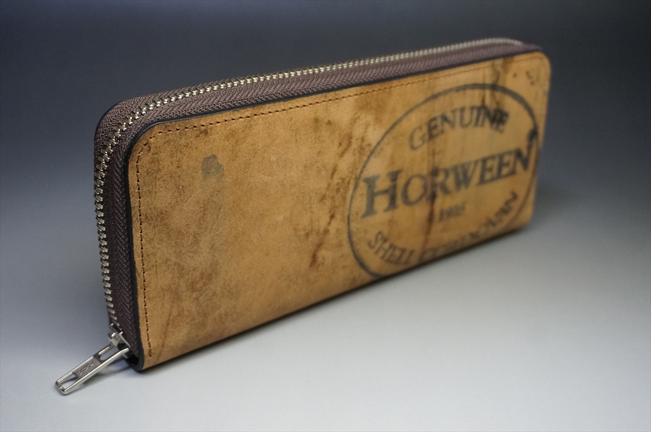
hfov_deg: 45.0
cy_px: 216
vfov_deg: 30.7
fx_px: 785
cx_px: 326
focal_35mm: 44
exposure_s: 1/160
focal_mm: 29
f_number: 4.5
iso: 1600
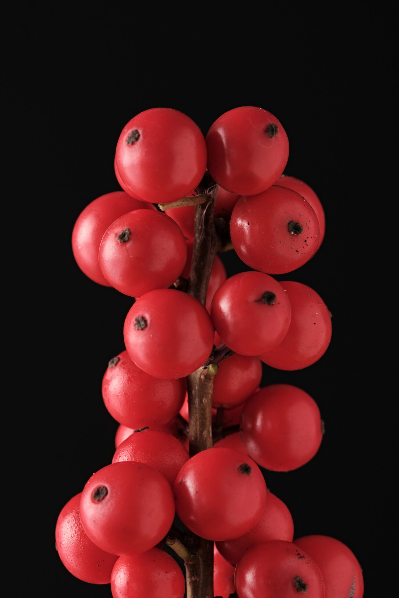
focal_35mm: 120
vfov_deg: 17.1
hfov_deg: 11.4
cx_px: 200
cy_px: 299
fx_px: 1995
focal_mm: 80
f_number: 11
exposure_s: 1/30
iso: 160
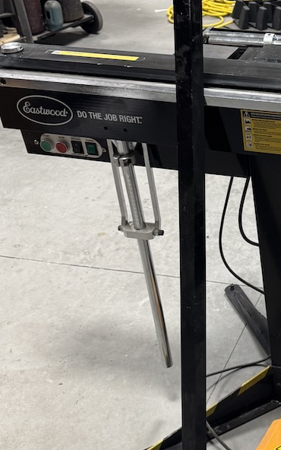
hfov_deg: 22.1
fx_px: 674
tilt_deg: -31.6
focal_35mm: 55
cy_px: 187
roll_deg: +2.5
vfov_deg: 36.8
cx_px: 321
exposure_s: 1/60
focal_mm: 6.76
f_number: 1.78
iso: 250
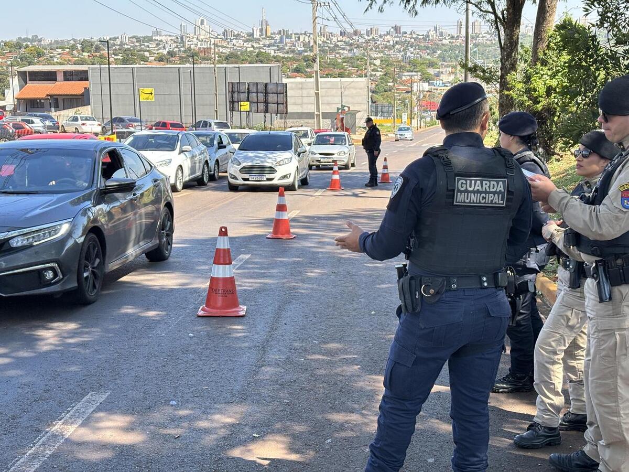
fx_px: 945
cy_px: 236
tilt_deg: -11.7
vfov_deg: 28.0
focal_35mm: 52
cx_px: 314
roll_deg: +0.3
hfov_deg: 36.8
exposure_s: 1/533
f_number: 1.6
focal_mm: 5.96
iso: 32
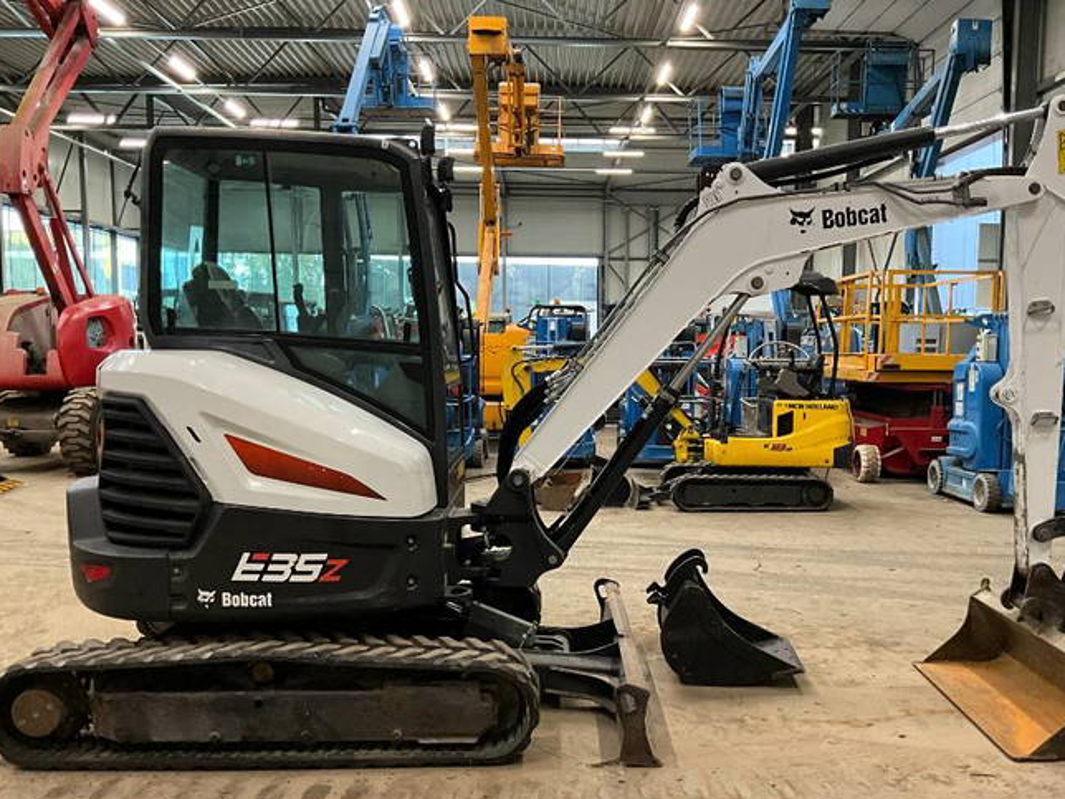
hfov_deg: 53.9
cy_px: 455
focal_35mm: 34
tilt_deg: -6.1
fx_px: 1046
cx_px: 581
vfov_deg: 41.7
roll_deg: -0.5
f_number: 1.8
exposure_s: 1/60
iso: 200
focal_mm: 3
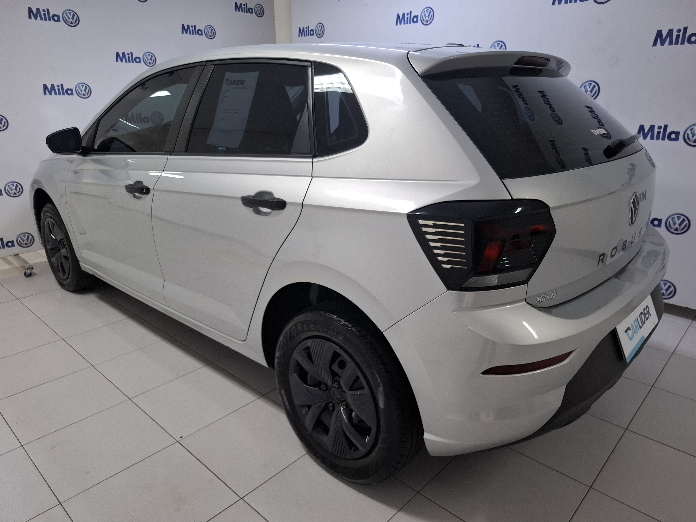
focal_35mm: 23
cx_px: 348
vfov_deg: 58.9
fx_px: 462
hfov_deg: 73.9
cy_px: 261
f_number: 1.8
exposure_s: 1/60
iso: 250
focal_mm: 5.54
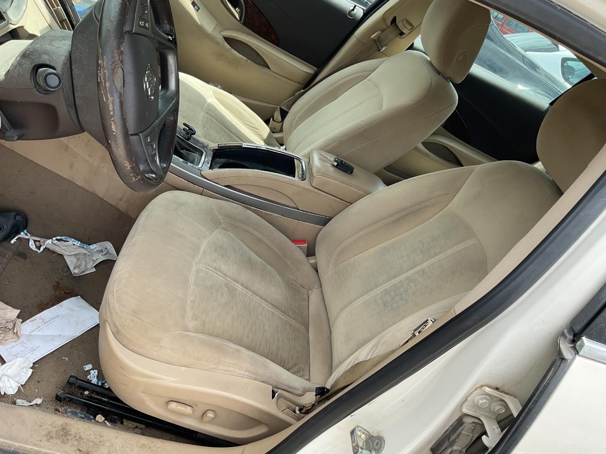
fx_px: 508
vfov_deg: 48.2
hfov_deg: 61.7
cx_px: 303
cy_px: 227
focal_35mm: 29
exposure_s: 1/465
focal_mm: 3
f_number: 1.8
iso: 16
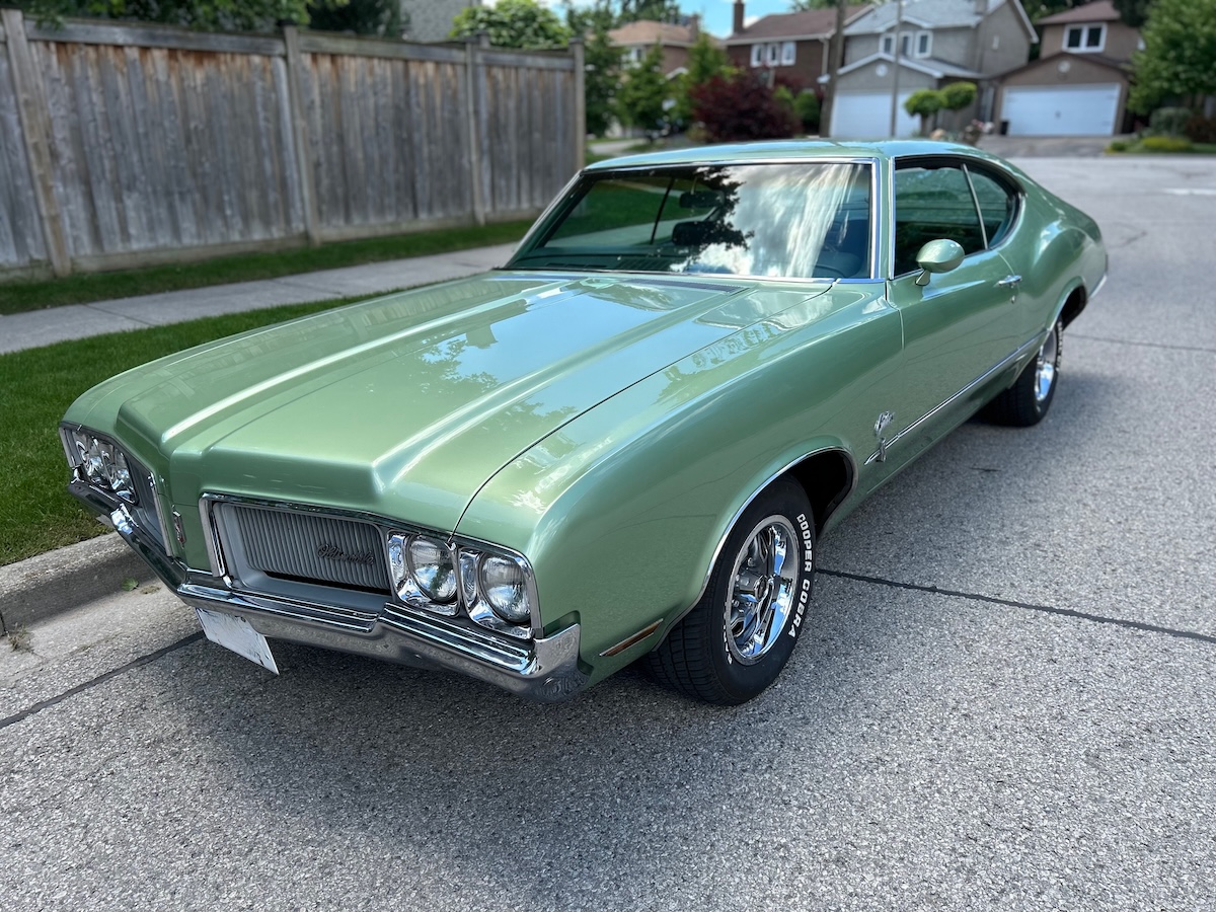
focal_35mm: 26
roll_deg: +2.1
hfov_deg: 67.3
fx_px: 913
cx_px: 608
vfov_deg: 53.1
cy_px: 456
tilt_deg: -19.1
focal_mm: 5.7
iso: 50
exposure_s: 1/2008
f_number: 1.5
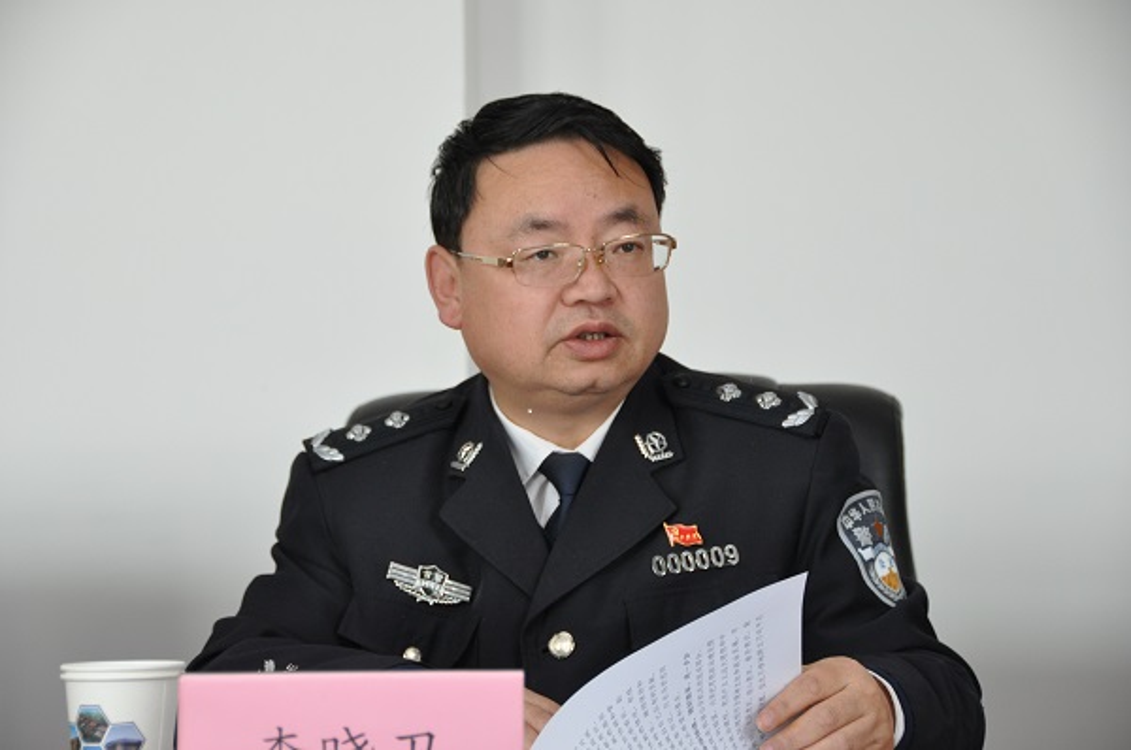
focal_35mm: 120
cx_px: 566
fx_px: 3764
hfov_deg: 17.1
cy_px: 375
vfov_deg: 11.4
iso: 800
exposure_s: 1/100
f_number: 5.6
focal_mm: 80
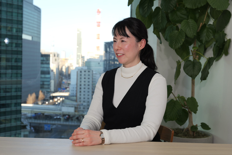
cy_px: 78
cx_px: 116
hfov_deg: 40.3
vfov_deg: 27.5
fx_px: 316
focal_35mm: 49
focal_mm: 49
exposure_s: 1/125
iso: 250
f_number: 6.3
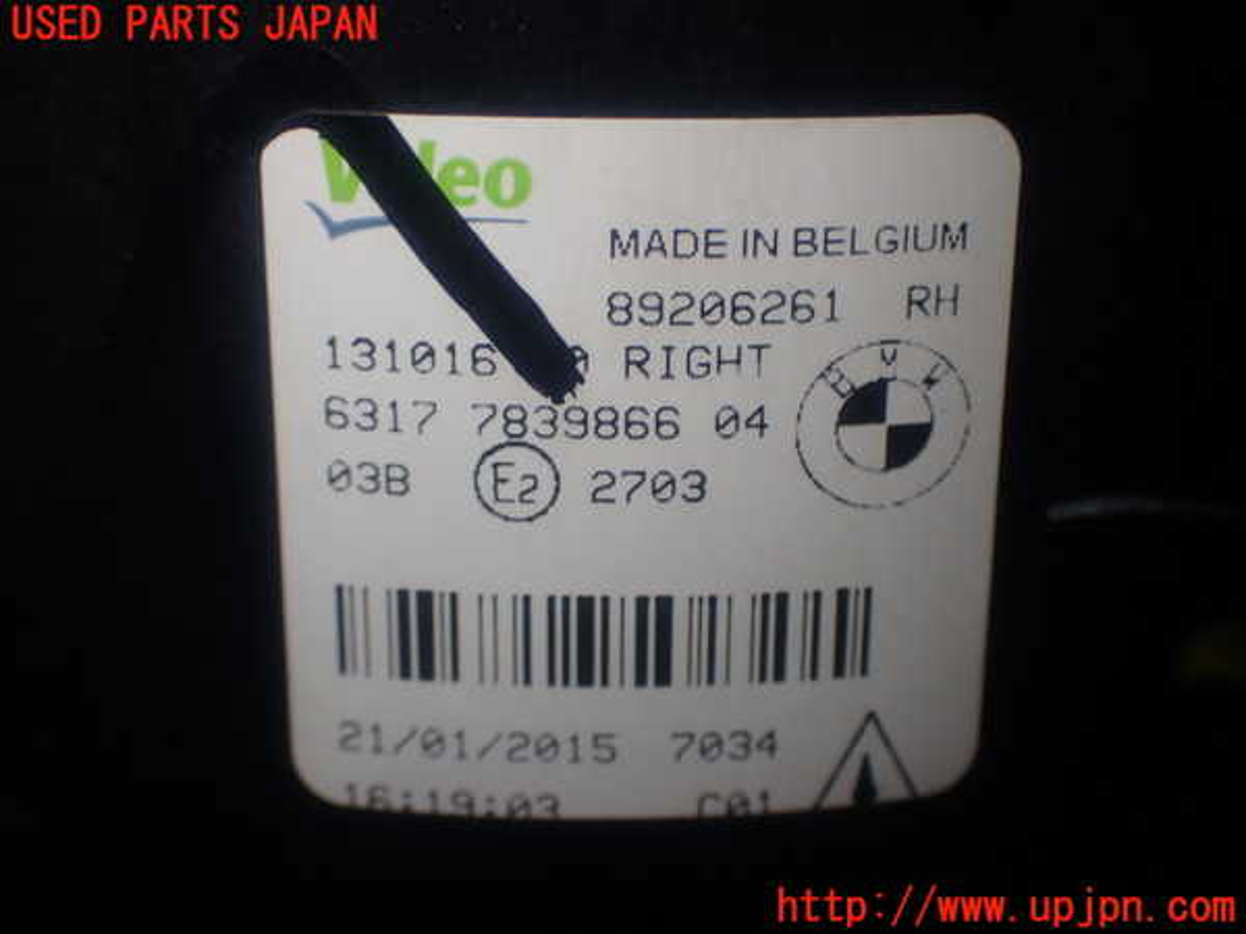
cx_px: 623
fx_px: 1800
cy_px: 467
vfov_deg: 29.1
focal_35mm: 50
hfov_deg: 38.2
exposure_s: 1/100
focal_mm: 9.01
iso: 125
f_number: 3.2
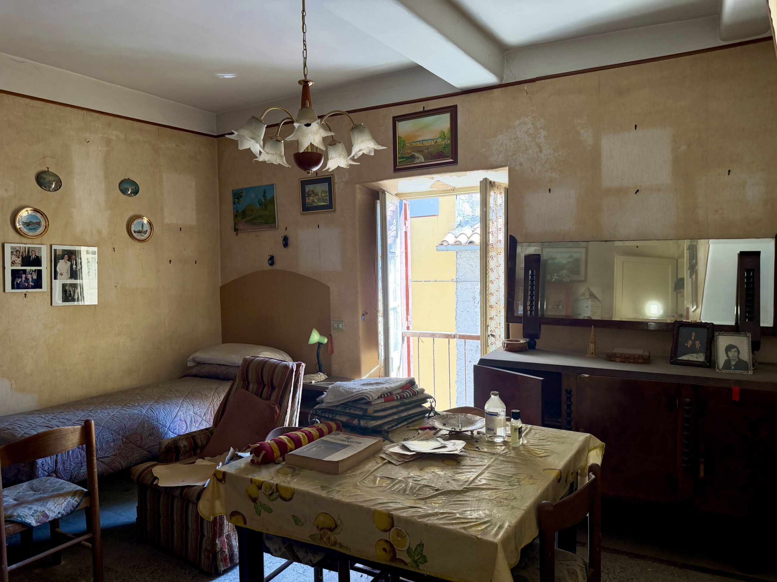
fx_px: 539
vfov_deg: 56.8
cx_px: 388
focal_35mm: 24
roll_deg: +2.1
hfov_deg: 71.6
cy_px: 291
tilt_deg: -3.6
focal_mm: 6.76
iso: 200
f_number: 1.78
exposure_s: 1/121
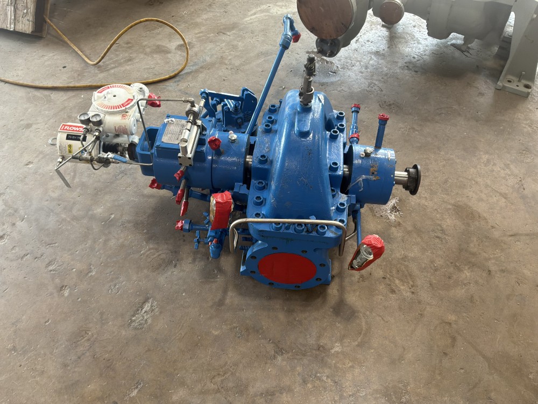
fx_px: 435
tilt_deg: -50.2
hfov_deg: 63.4
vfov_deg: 49.7
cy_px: 202
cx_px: 269
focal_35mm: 28
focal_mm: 3
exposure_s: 1/60
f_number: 1.8
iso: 50
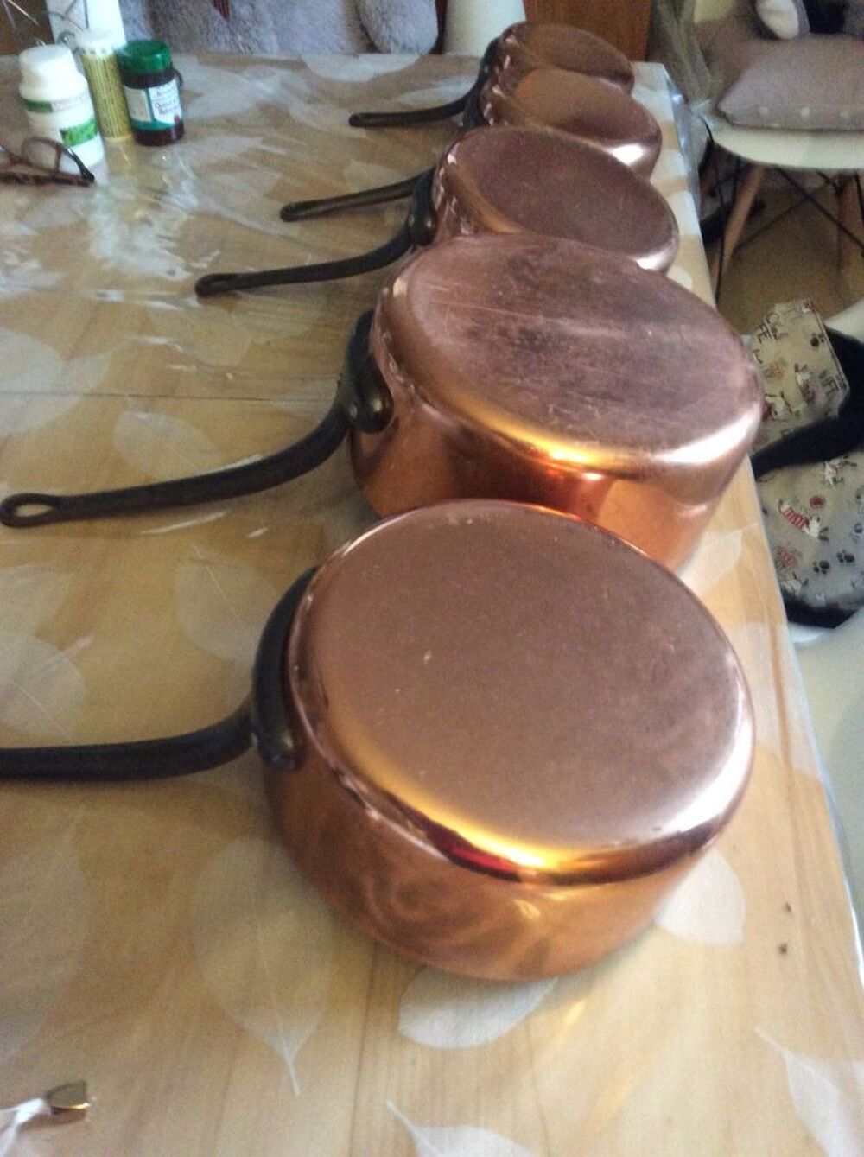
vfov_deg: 56.9
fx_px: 1068
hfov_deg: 44.1
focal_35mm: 32
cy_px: 578
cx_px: 432
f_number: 2.4
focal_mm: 3.3
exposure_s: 1/17
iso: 320
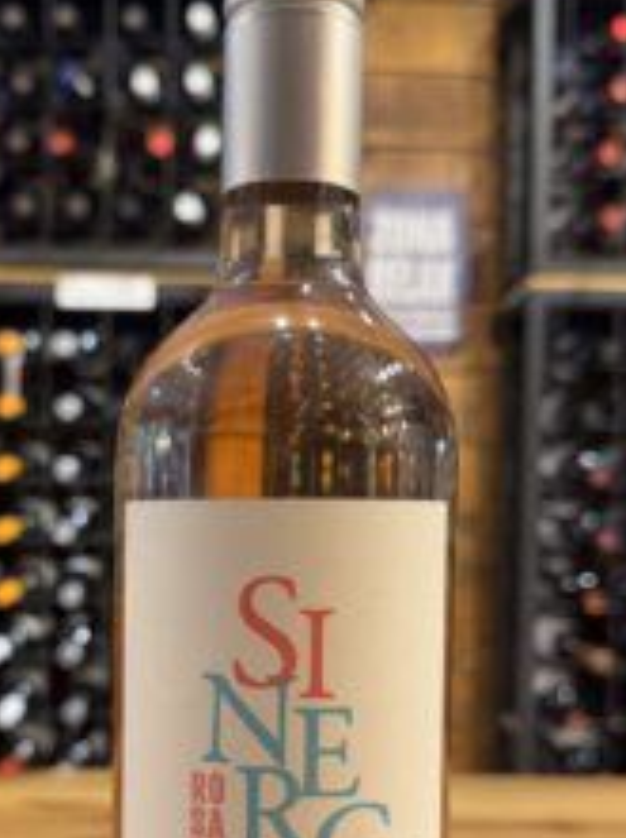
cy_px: 588
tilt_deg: -2.5
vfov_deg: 39.8
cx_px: 216
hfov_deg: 30.6
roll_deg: -0.6
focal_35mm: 47
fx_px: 1137
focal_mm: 6.76
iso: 160
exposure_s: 1/50
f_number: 1.78
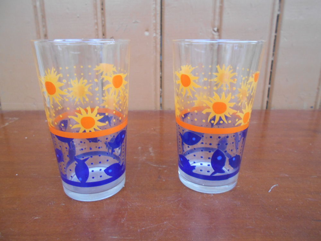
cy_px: 120
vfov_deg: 53.1
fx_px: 241
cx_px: 160
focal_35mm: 26
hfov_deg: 67.3
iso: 360
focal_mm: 4.6
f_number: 3.2
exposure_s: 1/30
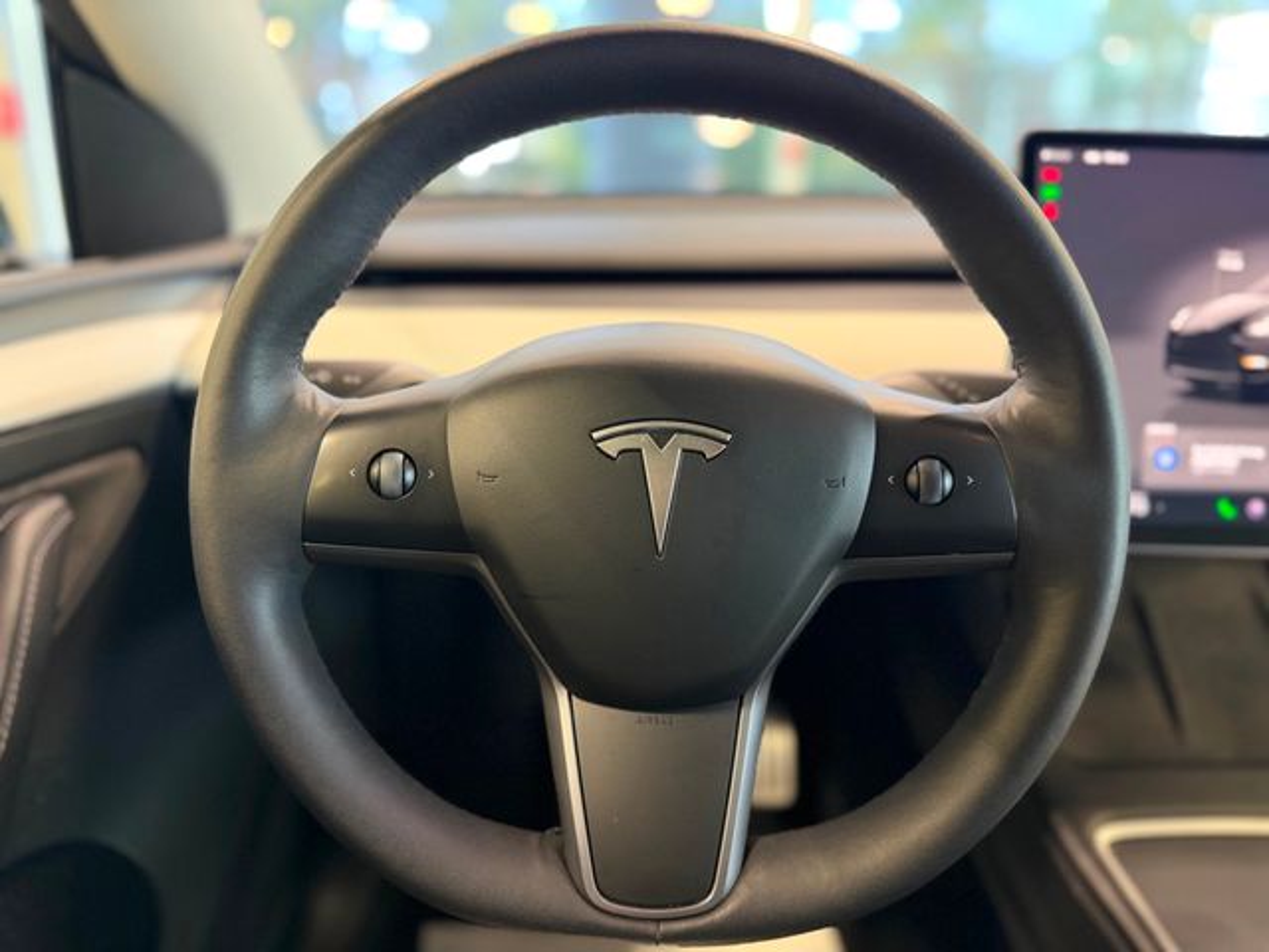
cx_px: 634
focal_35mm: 24
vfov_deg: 56.8
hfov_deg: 71.6
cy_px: 476
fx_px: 880
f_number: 1.78
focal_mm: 6.76
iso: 400
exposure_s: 1/59
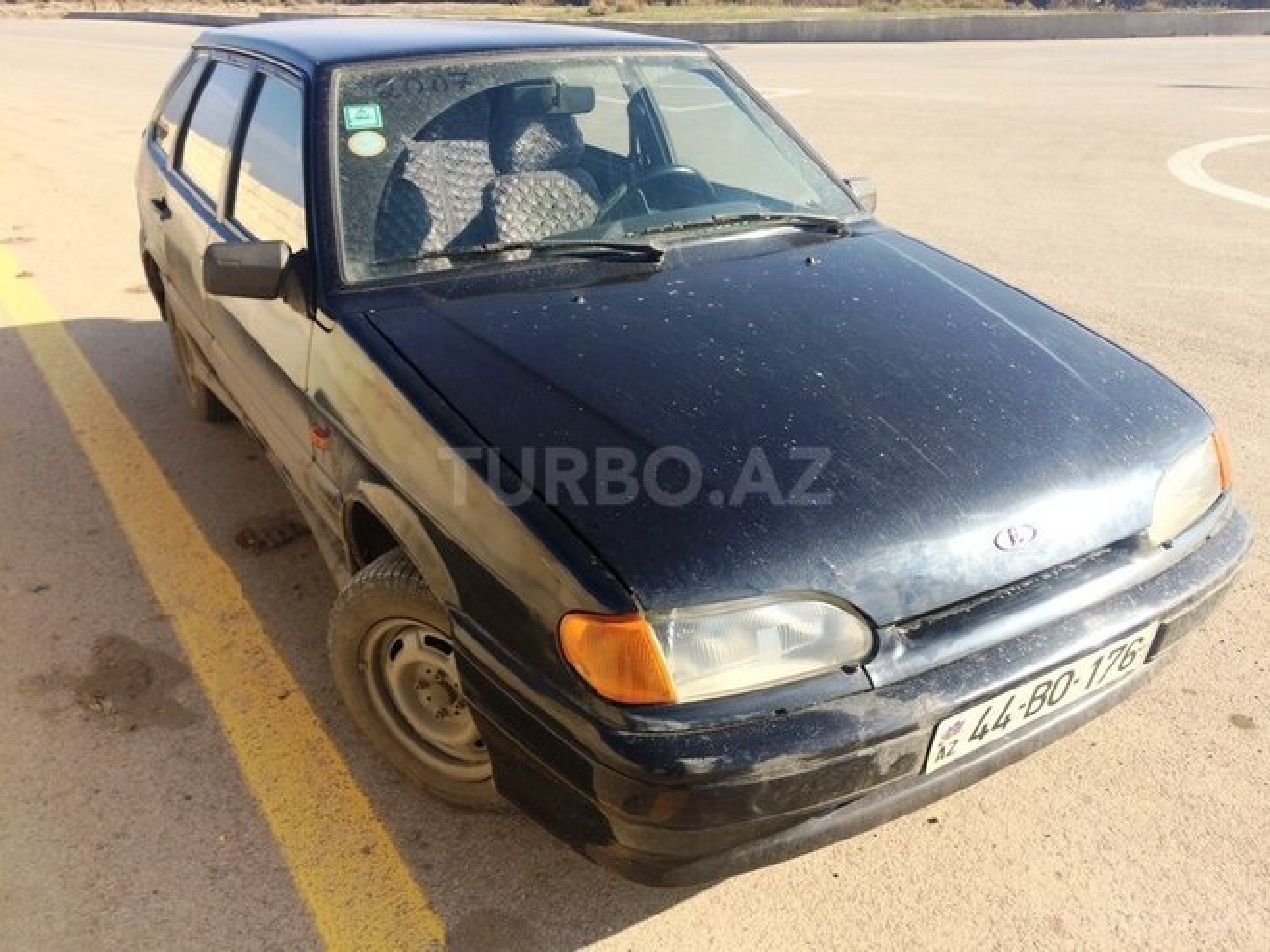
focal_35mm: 29
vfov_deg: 48.2
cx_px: 635
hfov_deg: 61.7
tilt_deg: -24.5
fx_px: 1064
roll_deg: +1.1
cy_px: 476
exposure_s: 1/892
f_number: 2.2
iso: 32
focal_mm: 4.15
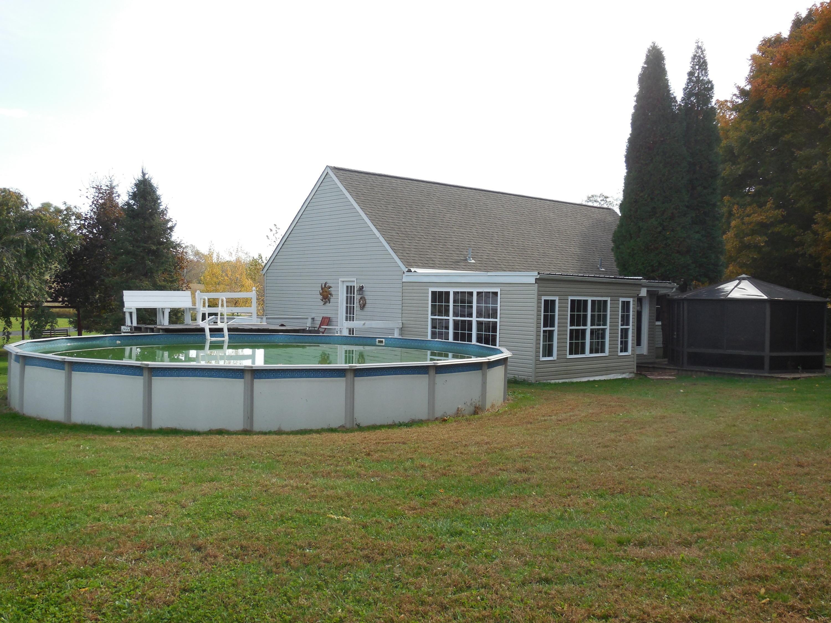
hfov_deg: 54.0
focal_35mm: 34
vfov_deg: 41.8
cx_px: 416
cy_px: 312
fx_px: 816
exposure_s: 1/500
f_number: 3.4
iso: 125
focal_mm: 6.1
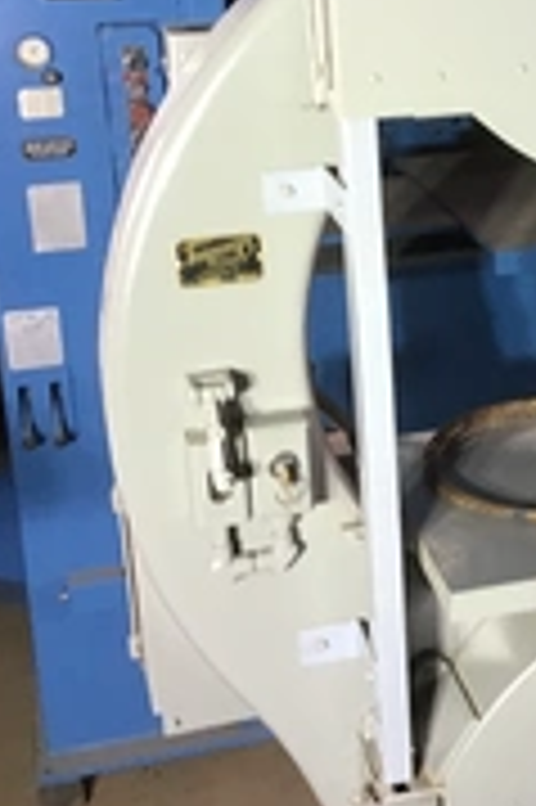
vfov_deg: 27.9
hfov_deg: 18.0
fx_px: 1611
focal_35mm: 72
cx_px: 626
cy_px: 252
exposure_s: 1/30
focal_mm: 3.3
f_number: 2.4
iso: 64
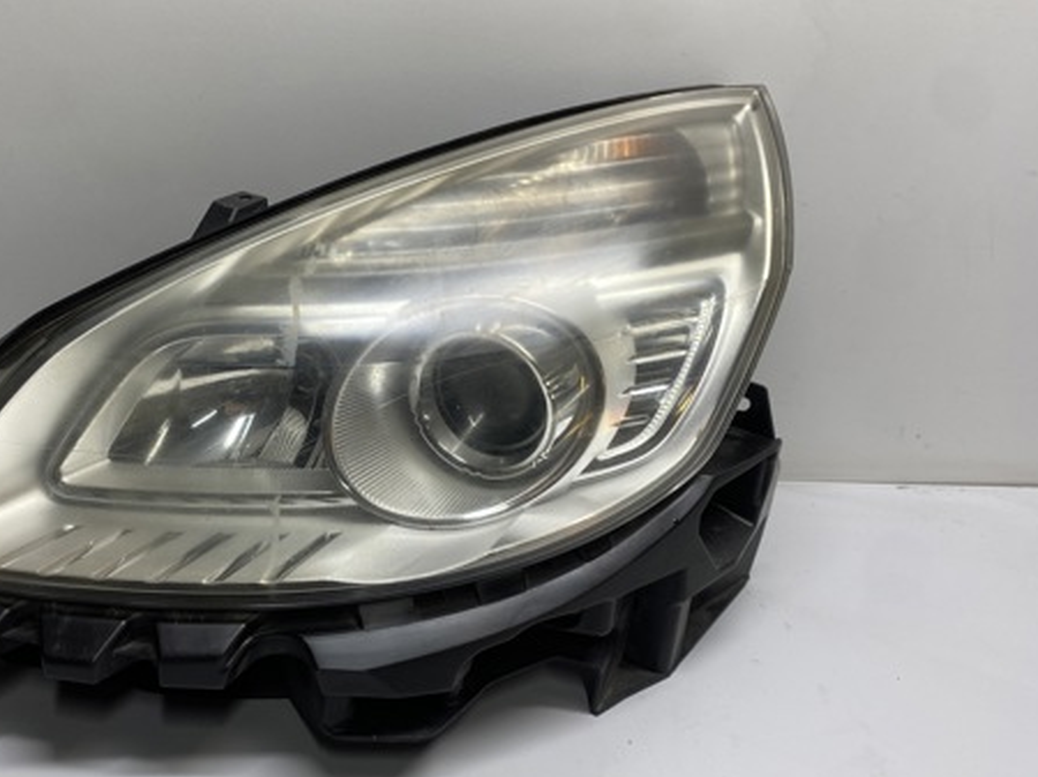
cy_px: 402
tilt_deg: -27.4
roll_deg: -2.6
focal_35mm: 37
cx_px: 371
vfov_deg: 38.6
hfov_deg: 49.5
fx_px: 1109
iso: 32
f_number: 1.8
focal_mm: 4.25
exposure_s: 1/128
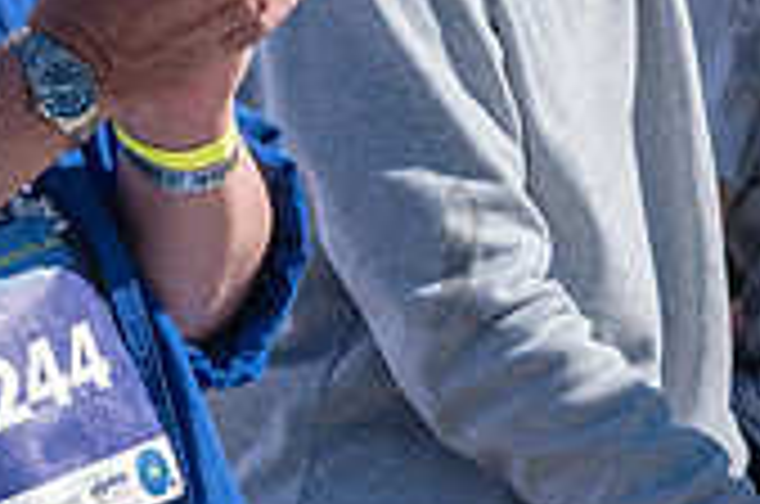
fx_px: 14497
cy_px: 34
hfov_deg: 3.0
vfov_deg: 2.0
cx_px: -126
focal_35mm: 688
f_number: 11
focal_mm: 200
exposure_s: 1/800
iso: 200
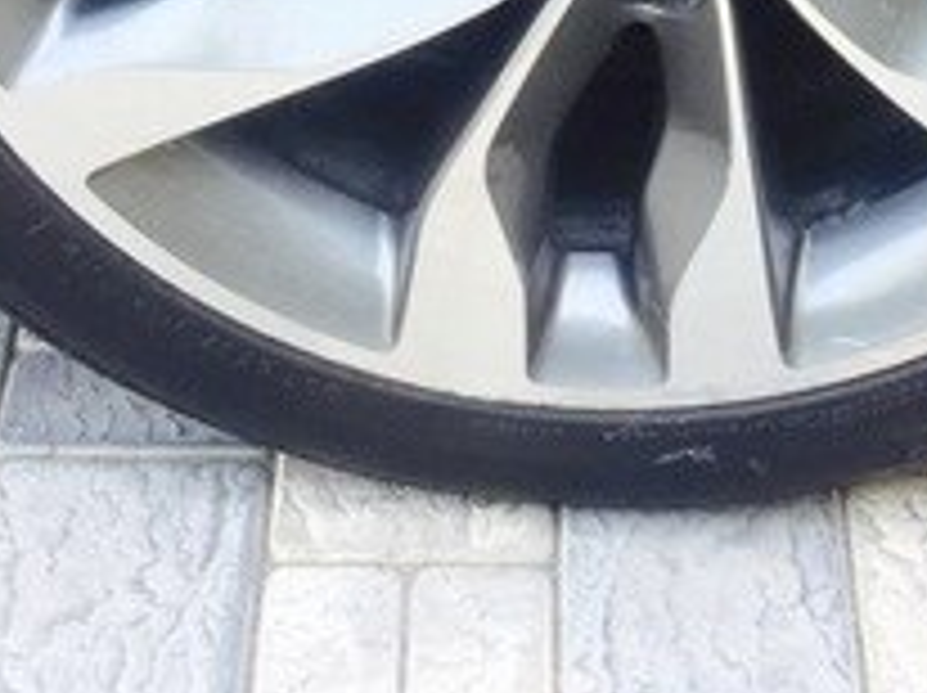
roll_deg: -3.4
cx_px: 608
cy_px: -349
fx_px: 2488
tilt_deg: -32.1
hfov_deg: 21.0
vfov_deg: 14.7
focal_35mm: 93
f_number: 2.2
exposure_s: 1/50
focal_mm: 4.15
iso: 40
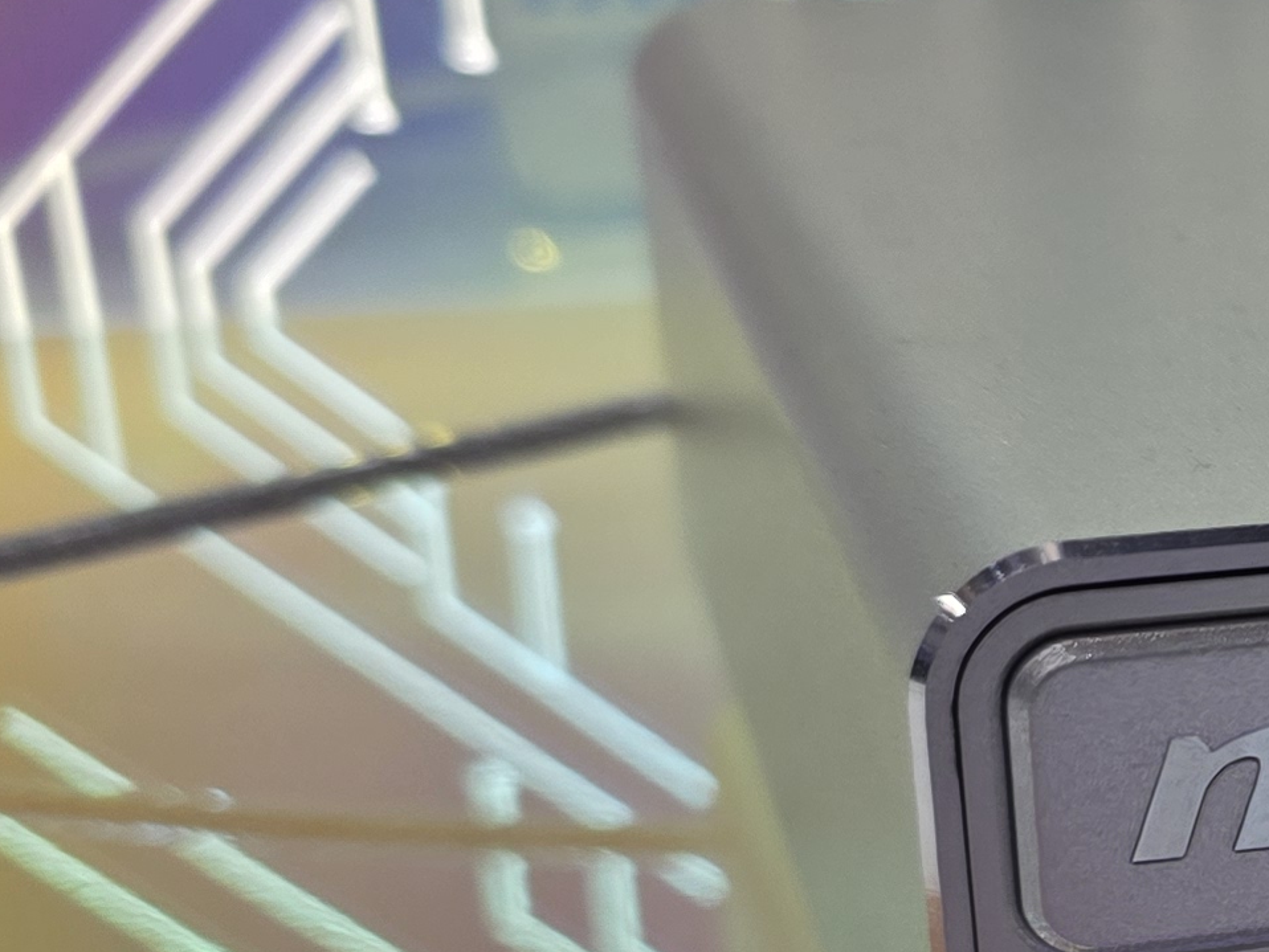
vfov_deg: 15.1
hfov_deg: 17.5
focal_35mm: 96
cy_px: 1014
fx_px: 3520
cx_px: 2125
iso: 100
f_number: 1.7
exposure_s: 1/120
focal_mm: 6.3
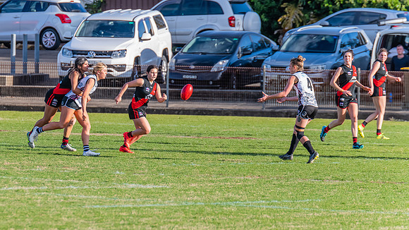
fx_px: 6477
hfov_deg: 3.6
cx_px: 131
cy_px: 118
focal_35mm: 597
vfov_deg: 2.0
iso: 800
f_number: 7.1
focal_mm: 420
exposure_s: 1/1250
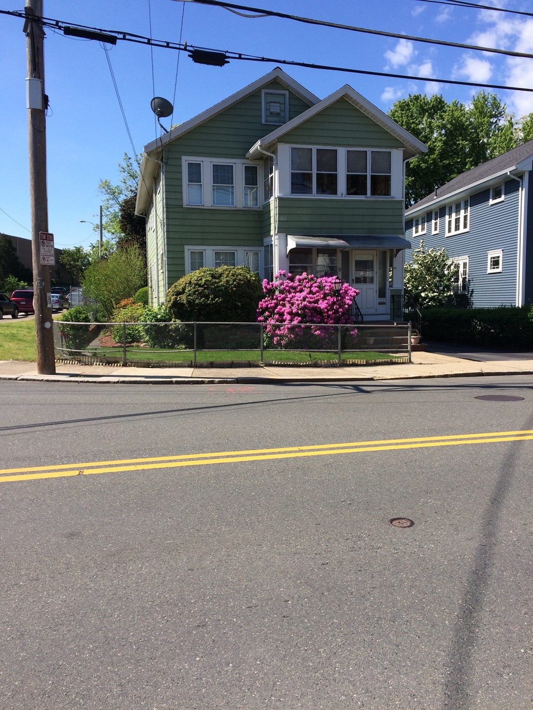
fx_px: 595
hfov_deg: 48.2
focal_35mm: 29
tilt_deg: -6.7
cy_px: 355
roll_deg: +0.4
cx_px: 266
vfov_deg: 61.7
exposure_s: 1/1642
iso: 32
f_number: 2.2
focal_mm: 4.15
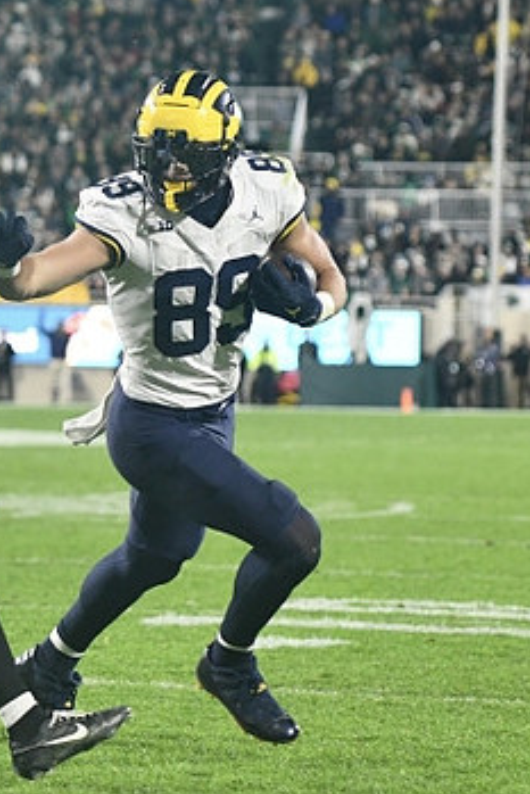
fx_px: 5206
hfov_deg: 5.8
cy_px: 432
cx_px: 100
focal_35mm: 236
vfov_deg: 8.7
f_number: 2.8
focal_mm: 95
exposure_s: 1/1250
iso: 3200
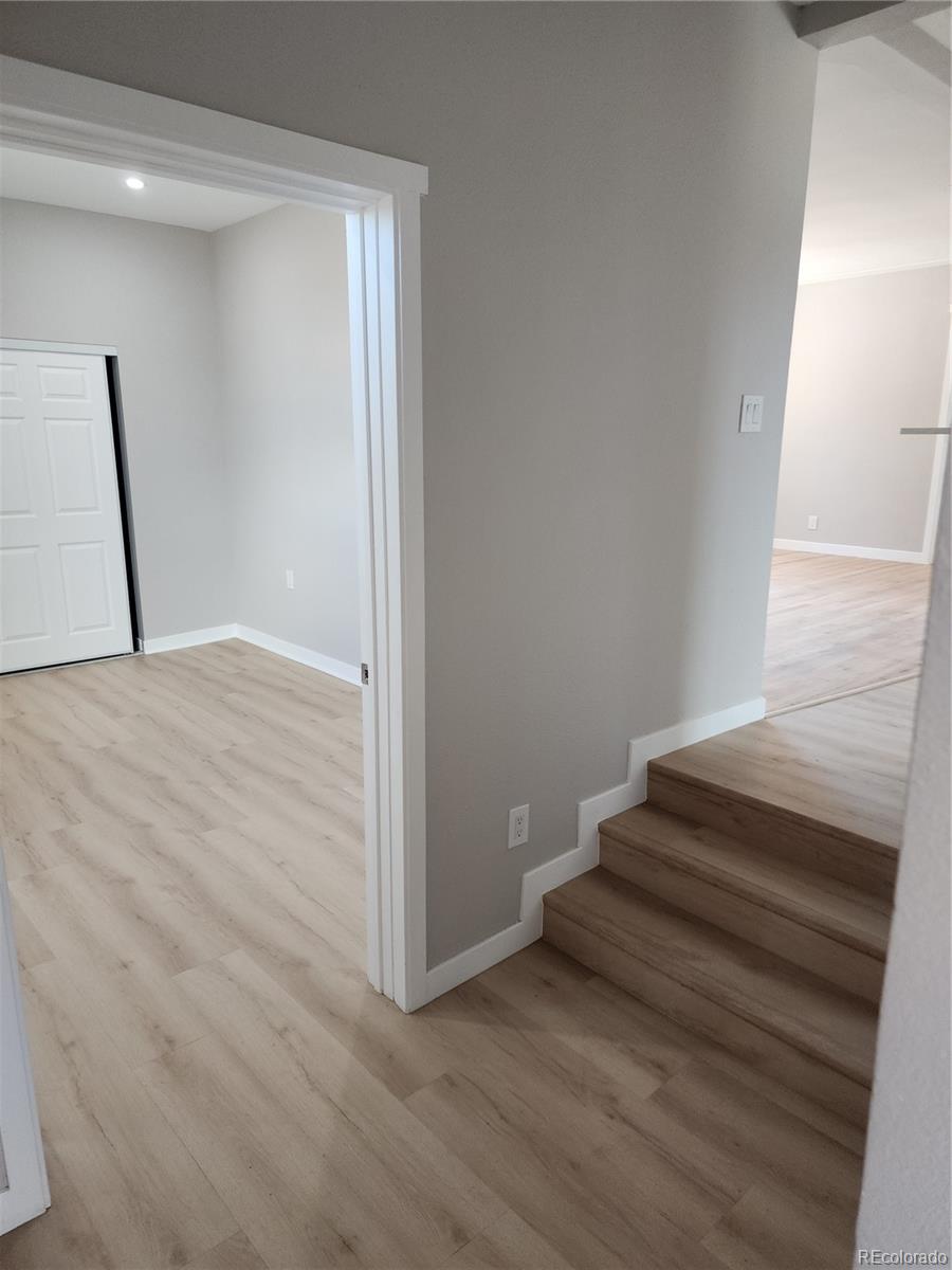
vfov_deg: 73.9
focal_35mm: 23
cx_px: 476
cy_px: 635
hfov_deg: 58.9
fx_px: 843
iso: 200
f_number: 1.8
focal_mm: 6.4
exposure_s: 1/120
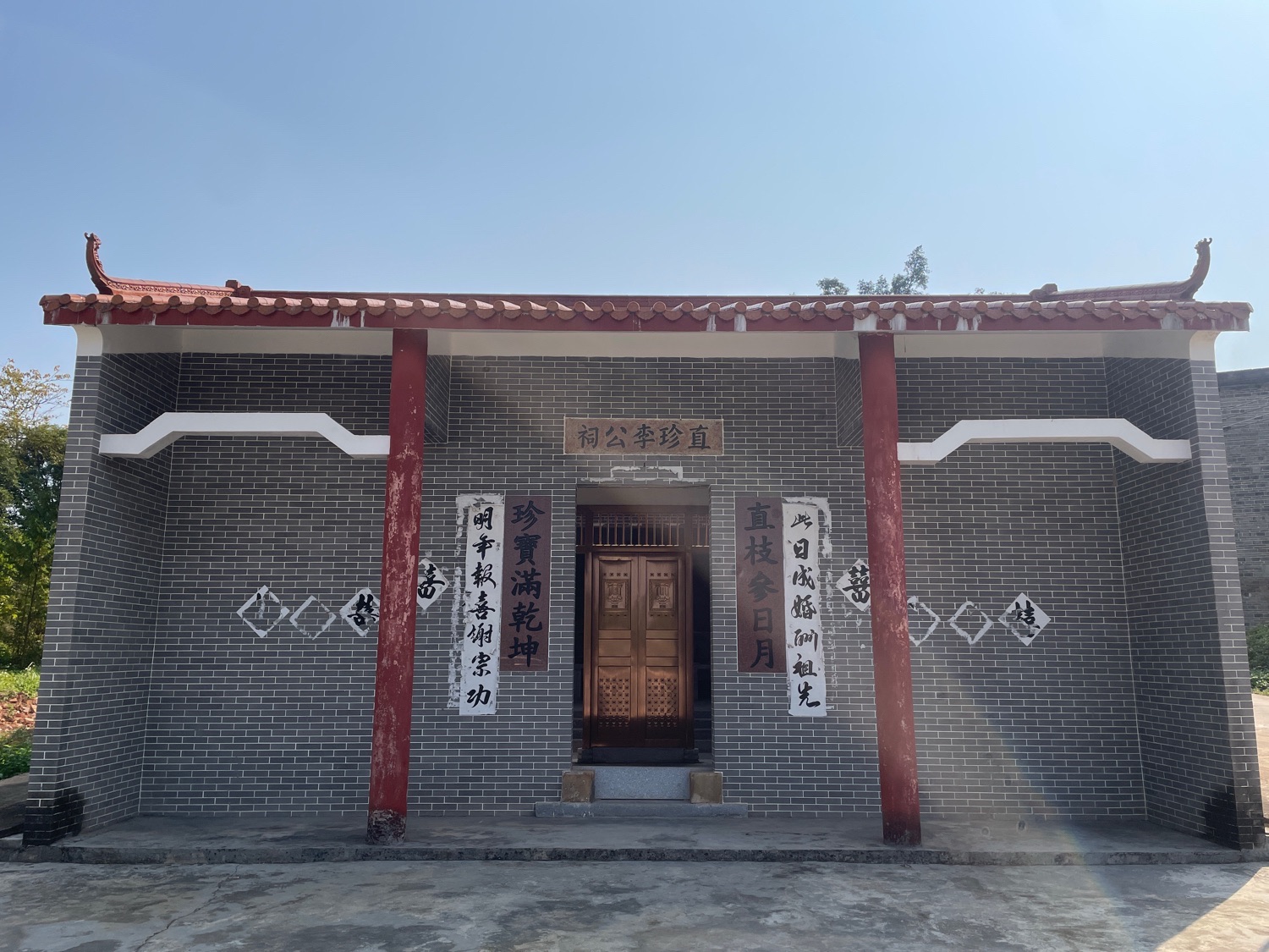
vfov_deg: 53.1
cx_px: 634
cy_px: 476
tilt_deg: +11.6
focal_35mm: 26
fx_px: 953
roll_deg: -0.3
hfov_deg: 67.3
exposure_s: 1/5814
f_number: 1.6
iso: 32
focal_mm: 4.2
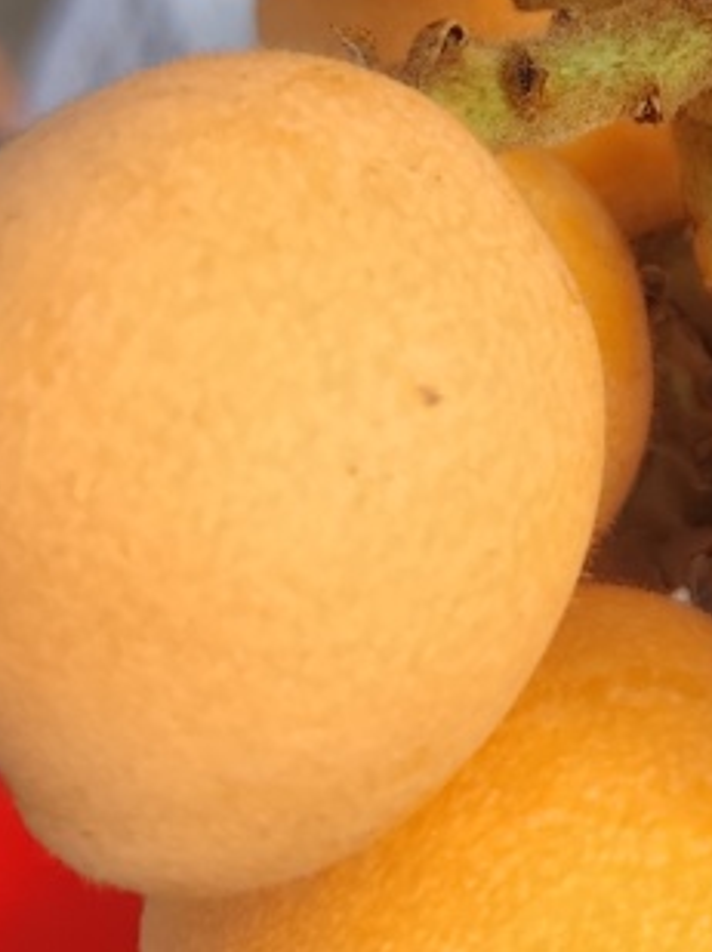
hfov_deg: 16.5
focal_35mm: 83
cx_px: 986
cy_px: -257
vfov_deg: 21.5
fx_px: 2281
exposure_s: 1/568
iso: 50
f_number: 1.6
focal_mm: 5.84
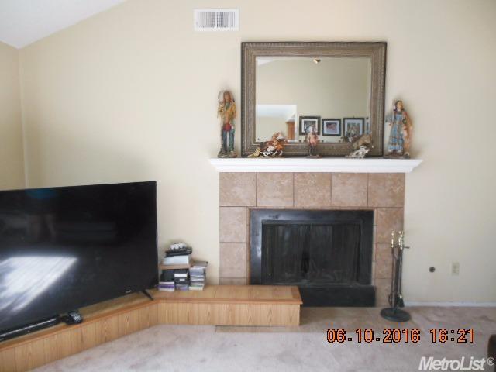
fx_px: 358
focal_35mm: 25
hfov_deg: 69.4
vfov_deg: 54.9
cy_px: 186
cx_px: 248
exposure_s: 1/50
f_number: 3.2
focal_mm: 4.5
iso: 400
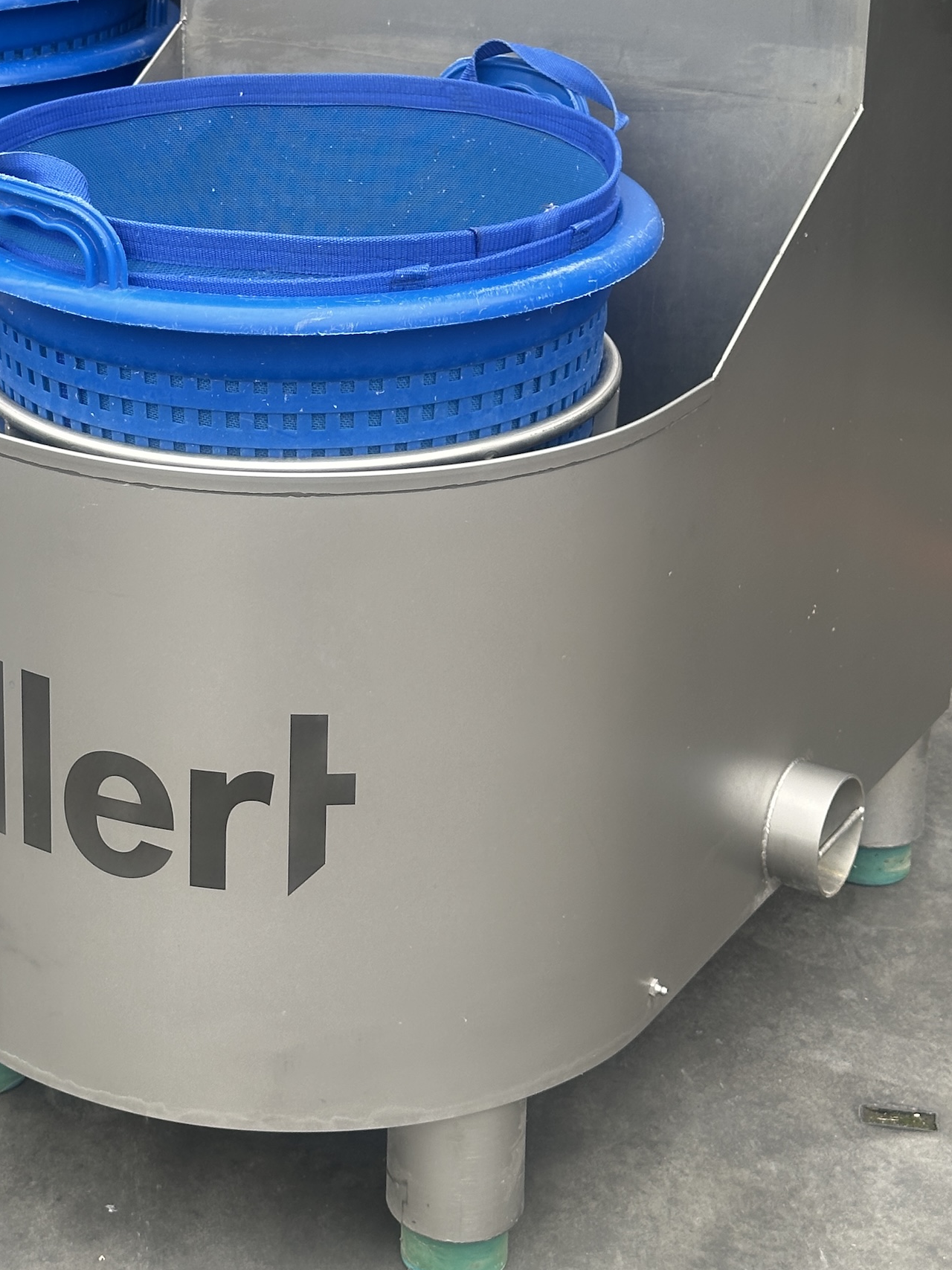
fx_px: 2751
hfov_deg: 19.5
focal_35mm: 75
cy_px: 326
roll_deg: +0.6
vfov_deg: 25.7
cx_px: 223
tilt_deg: -16.9
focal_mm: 6.86
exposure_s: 1/484
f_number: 1.78
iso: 64
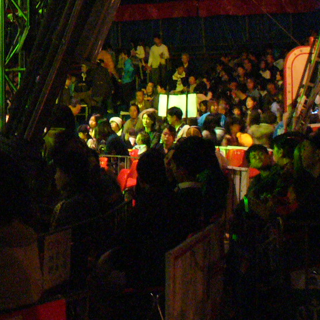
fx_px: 983
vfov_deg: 18.2
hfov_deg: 17.8
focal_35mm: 94
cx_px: -36
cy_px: 43
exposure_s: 1/8
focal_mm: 6.1
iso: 400
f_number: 2.8
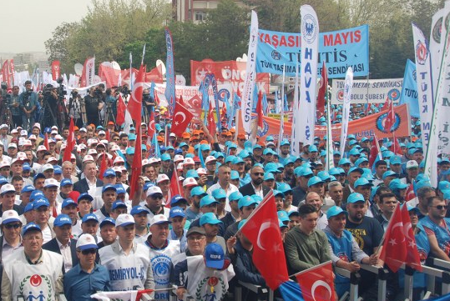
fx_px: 613
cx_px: 136
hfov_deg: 39.6
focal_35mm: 49
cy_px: 136
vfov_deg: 27.6
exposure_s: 1/200
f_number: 7.1
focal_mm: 22
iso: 100
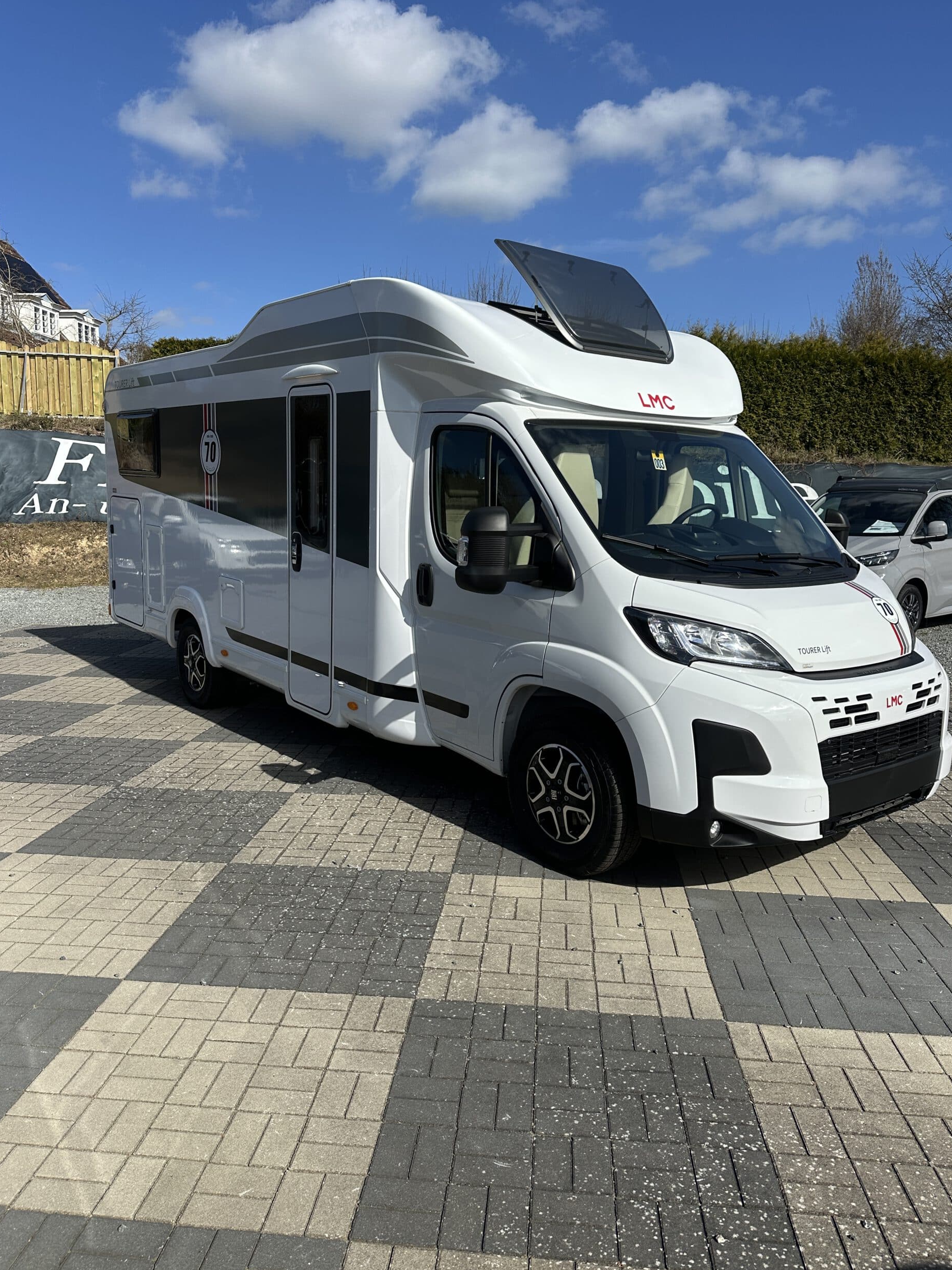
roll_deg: -1.3
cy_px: 627
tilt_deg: -7.7
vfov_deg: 69.4
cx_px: 485
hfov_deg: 54.9
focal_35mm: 25
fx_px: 917
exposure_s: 1/7042
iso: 80
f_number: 1.78
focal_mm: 6.86
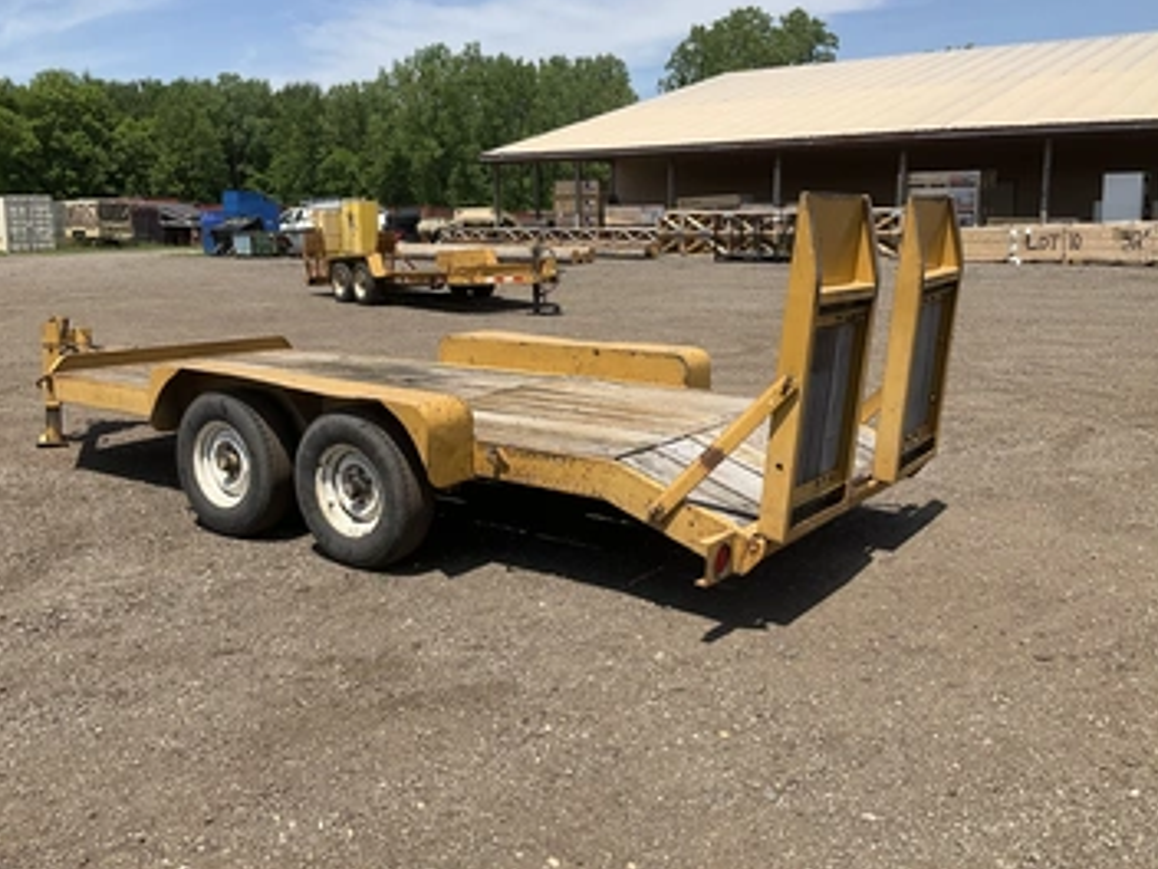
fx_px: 1104
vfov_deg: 42.9
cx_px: 546
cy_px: 382
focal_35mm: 33
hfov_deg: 55.3
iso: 25
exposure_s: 1/2058
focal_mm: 3
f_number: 1.8
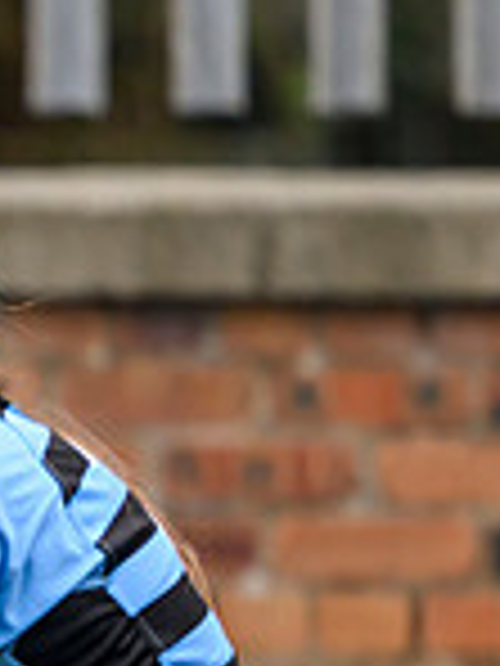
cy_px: 748
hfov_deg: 0.6
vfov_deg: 0.8
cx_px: -478
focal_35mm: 2460
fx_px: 47377
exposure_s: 1/2000
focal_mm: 560
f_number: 4
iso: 800
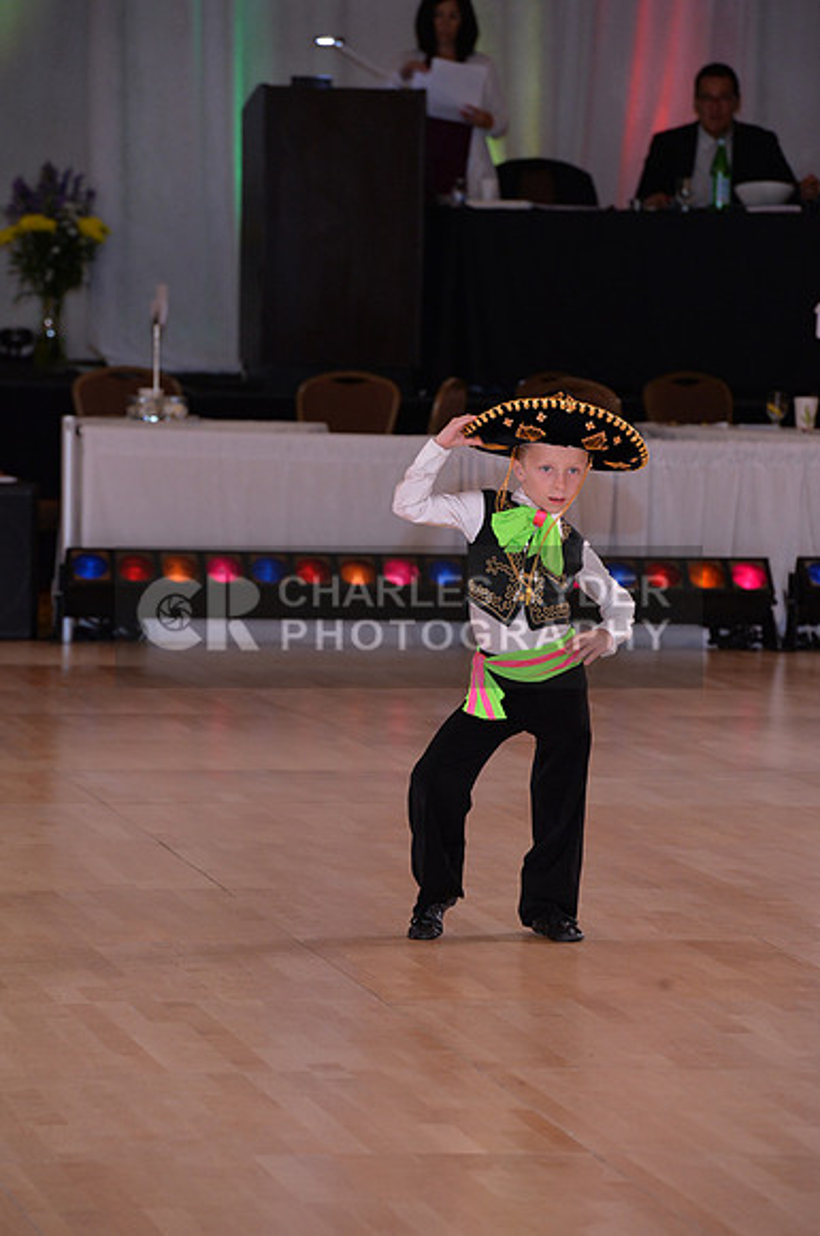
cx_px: 410
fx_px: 6853
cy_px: 618
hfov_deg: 6.8
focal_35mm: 200
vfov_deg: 10.3
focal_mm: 200
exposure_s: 1/250
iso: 2000
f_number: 6.3
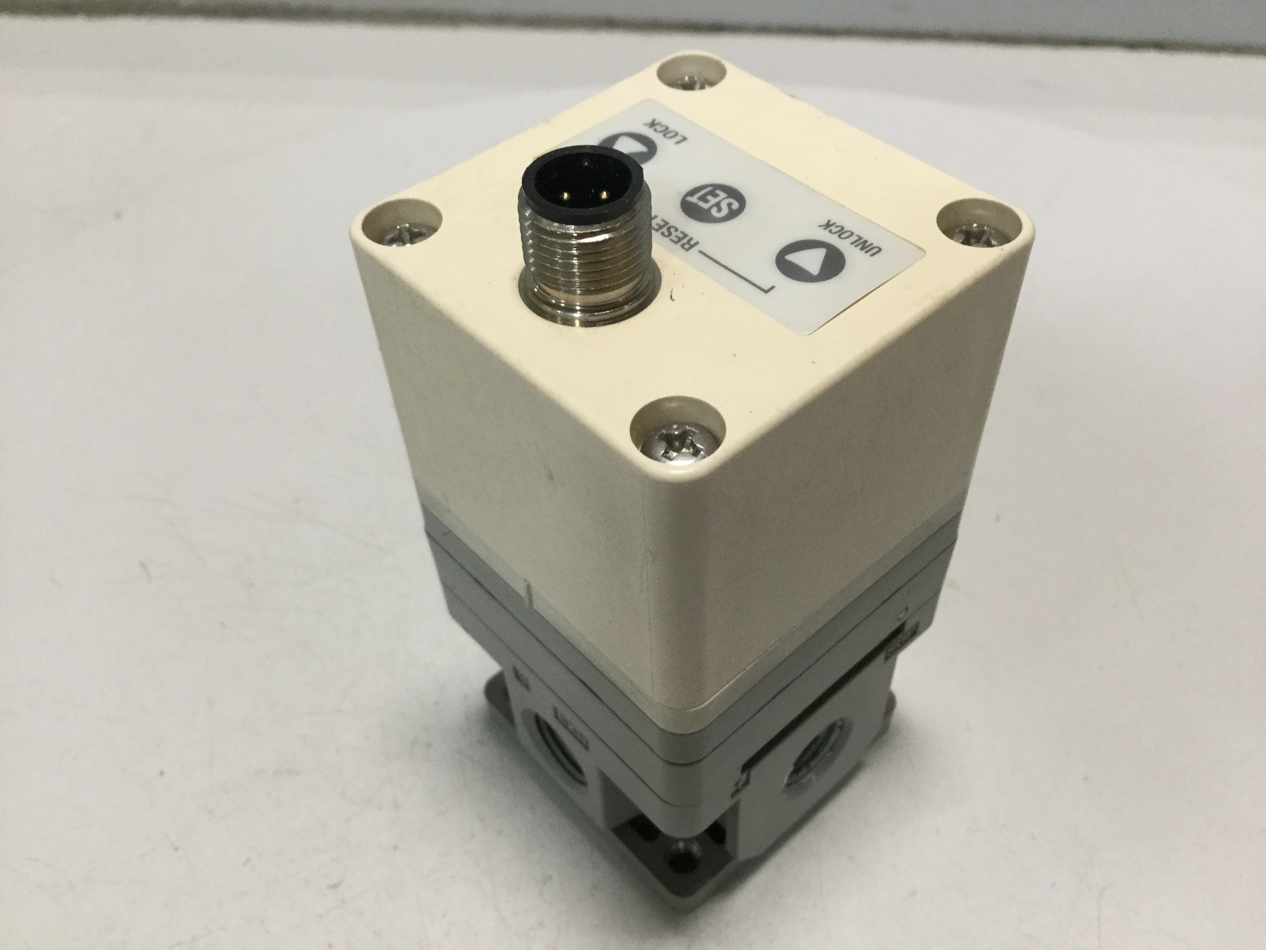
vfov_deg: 45.4
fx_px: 1134
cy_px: 475
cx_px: 633
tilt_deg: -48.9
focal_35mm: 31
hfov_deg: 58.4
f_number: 2.4
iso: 50
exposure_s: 1/30
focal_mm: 3.3
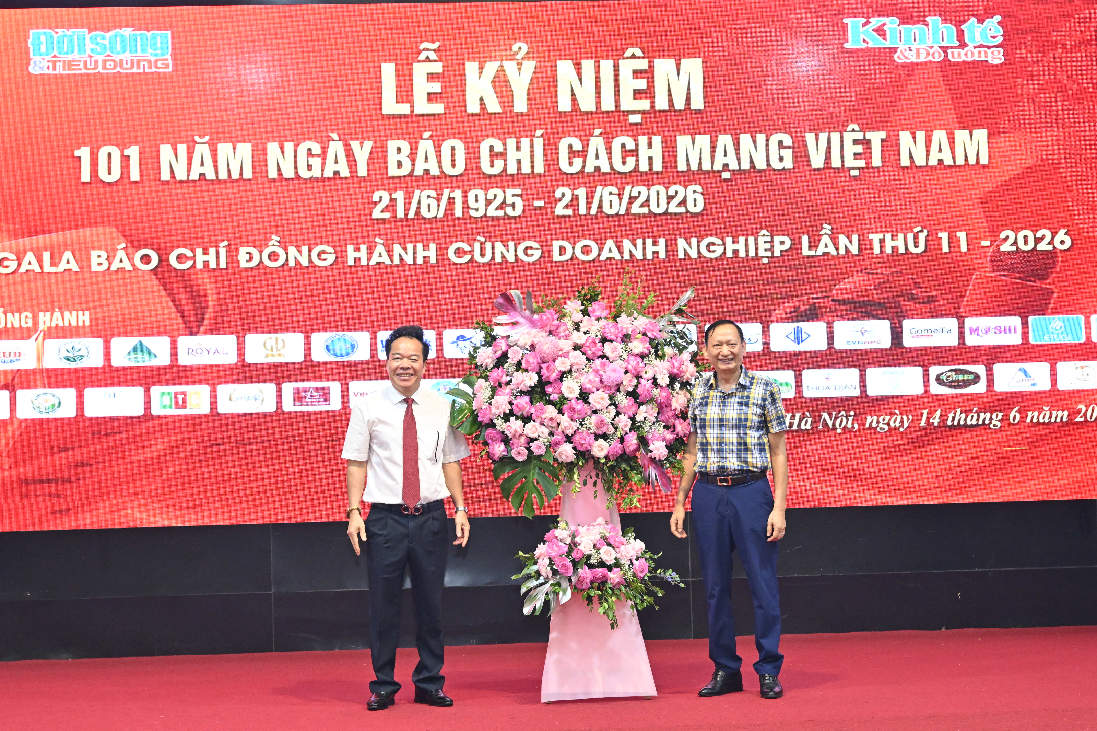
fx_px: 1767
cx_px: 548
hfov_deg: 34.5
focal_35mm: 58
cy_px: 366
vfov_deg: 23.4
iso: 1600
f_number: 5
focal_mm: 39
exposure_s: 1/100
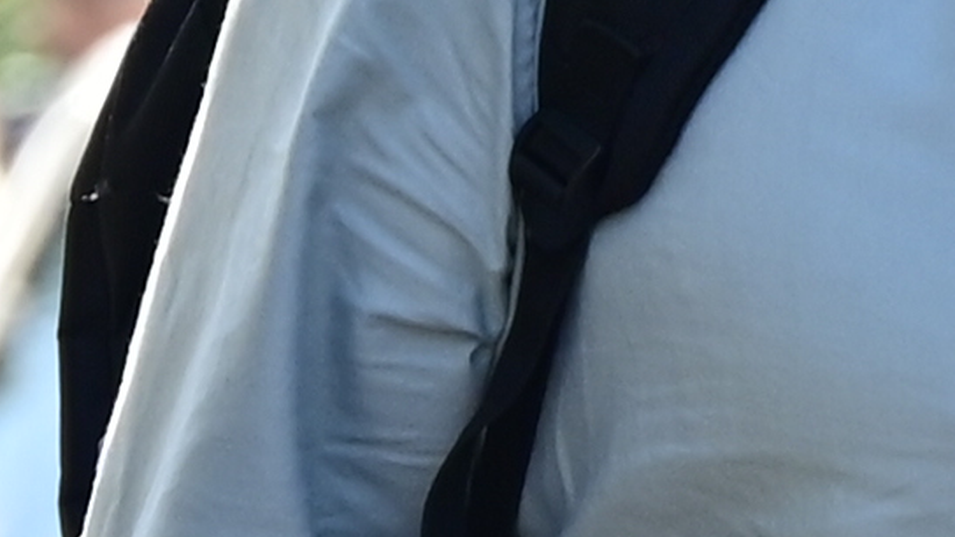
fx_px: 35097
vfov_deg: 0.9
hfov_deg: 1.6
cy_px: -77
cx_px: 1880
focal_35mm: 1386
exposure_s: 1/200
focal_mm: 200
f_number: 9
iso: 320
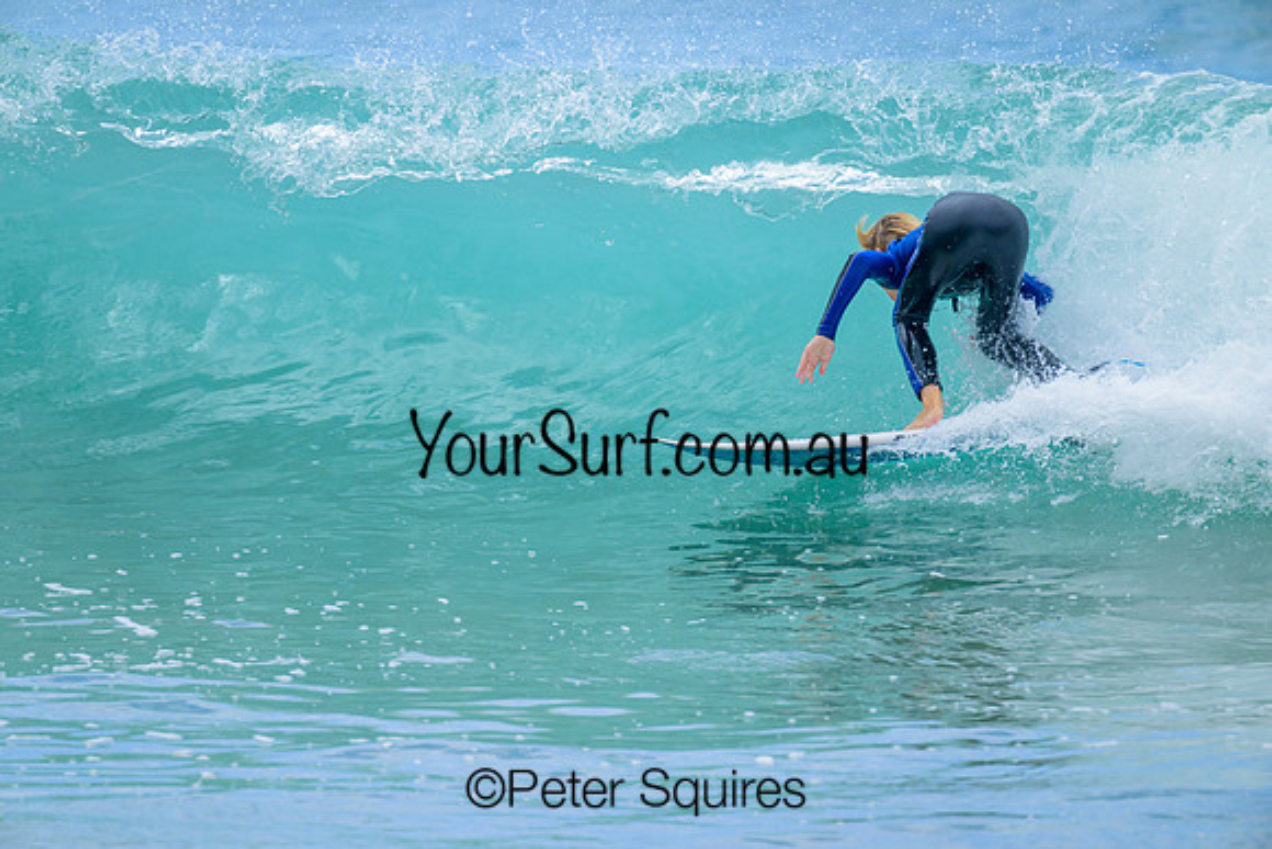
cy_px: 424
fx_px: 19790
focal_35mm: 560
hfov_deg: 3.7
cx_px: 636
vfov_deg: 2.5
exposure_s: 1/2000
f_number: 8
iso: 720
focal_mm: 560
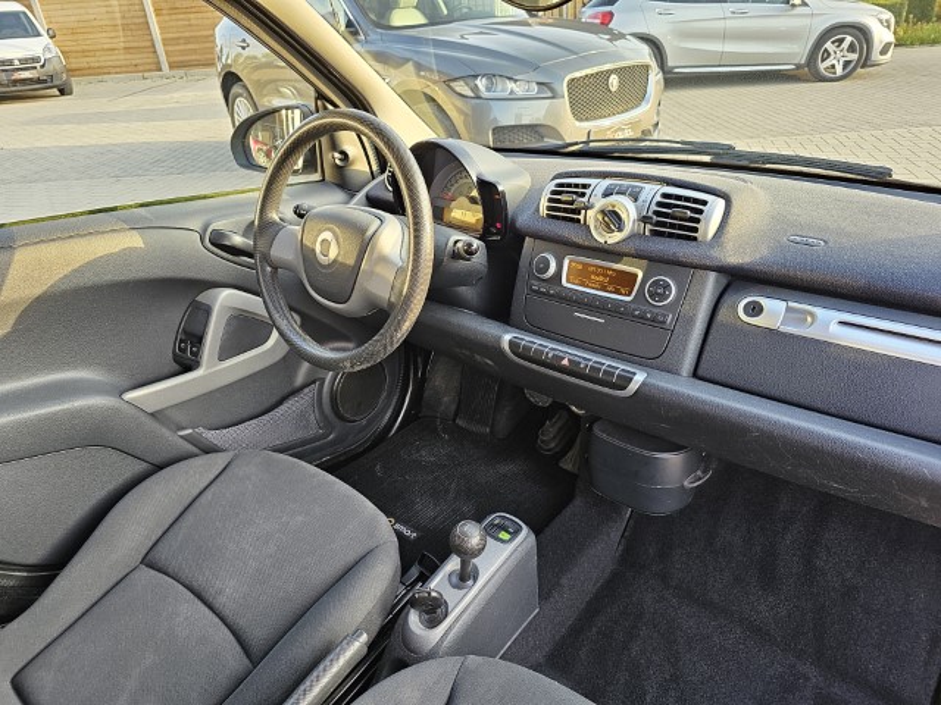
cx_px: 470
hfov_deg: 73.9
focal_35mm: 23
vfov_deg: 58.9
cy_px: 352
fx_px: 625
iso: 160
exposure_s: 1/100
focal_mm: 6.3
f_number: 1.7
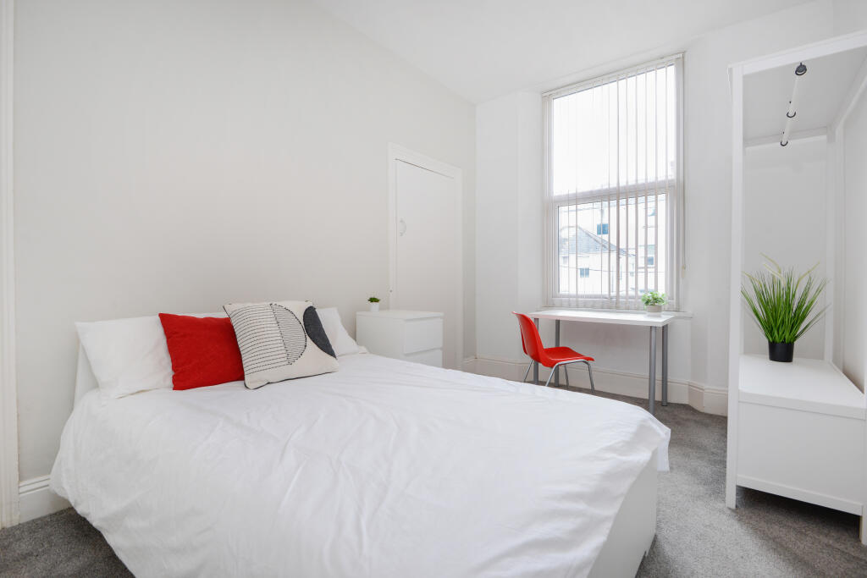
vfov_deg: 73.8
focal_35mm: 16
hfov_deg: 96.7
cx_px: 434
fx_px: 385
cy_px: 289
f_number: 7.1
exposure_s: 1/30
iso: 400
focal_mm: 16
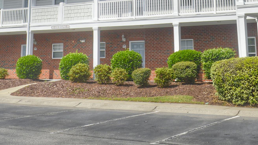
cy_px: -50
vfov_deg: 17.1
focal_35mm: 66
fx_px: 452
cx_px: 129
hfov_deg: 31.9
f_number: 9
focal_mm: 18
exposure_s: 1/320
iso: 100
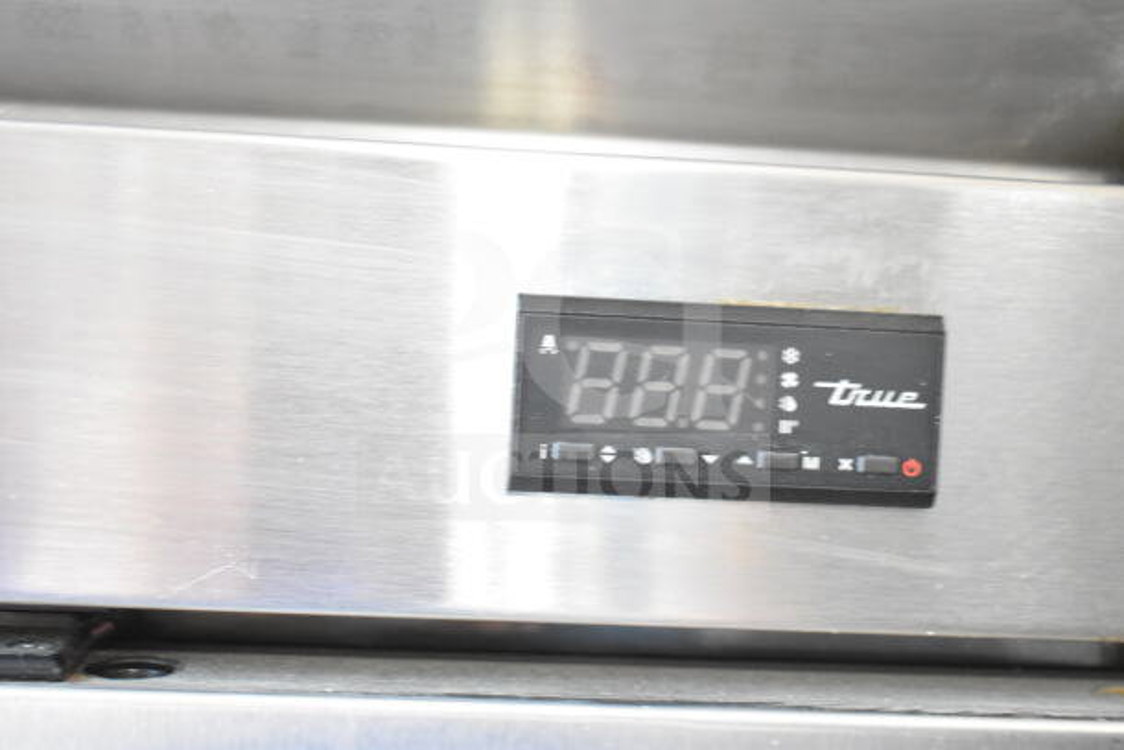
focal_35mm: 48
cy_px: 375
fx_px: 1499
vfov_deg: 28.1
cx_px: 562
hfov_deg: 41.1
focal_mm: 32
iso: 2200
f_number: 4.5
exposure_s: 1/50
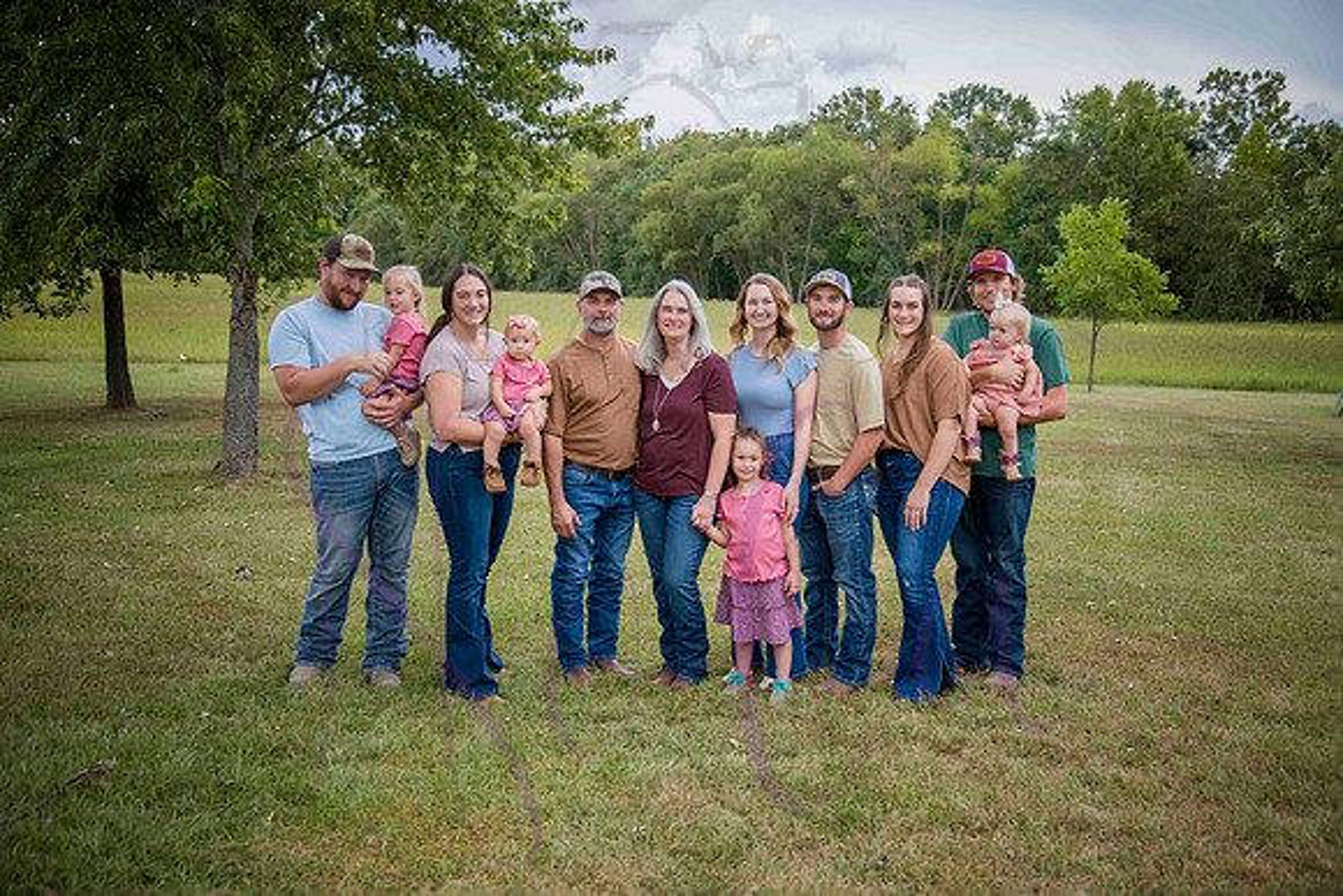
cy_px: 448
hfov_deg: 50.7
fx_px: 1418
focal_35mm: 38
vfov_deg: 35.1
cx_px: 672
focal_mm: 38
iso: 400
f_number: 4.5
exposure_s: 1/500
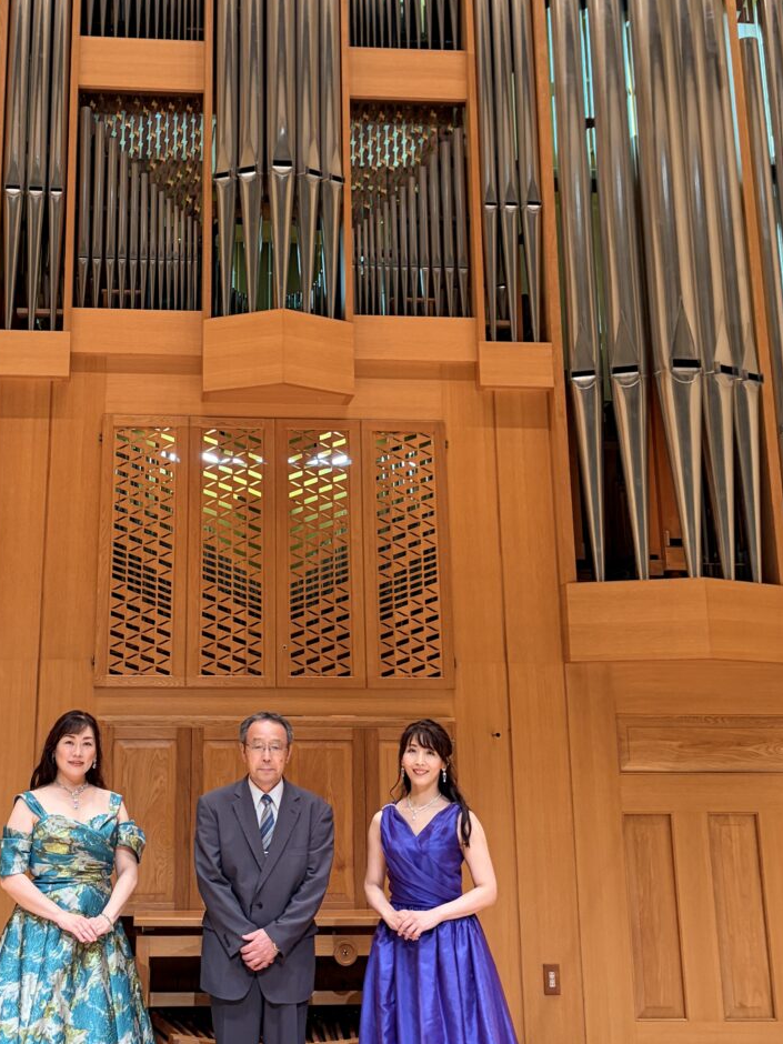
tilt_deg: +15.6
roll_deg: -0.6
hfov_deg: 30.6
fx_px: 1417
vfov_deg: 40.1
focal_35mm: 47
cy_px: 380
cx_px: 249
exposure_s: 1/50
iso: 160
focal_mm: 5.96
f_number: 1.6
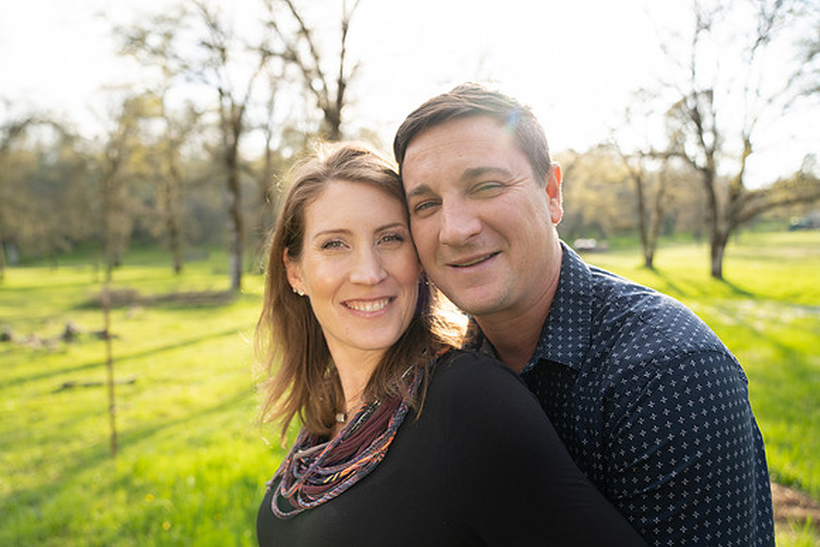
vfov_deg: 53.2
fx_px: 547
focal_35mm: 24
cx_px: 410
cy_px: 274
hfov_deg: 73.7
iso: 160
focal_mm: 24
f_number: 2.8
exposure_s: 1/250
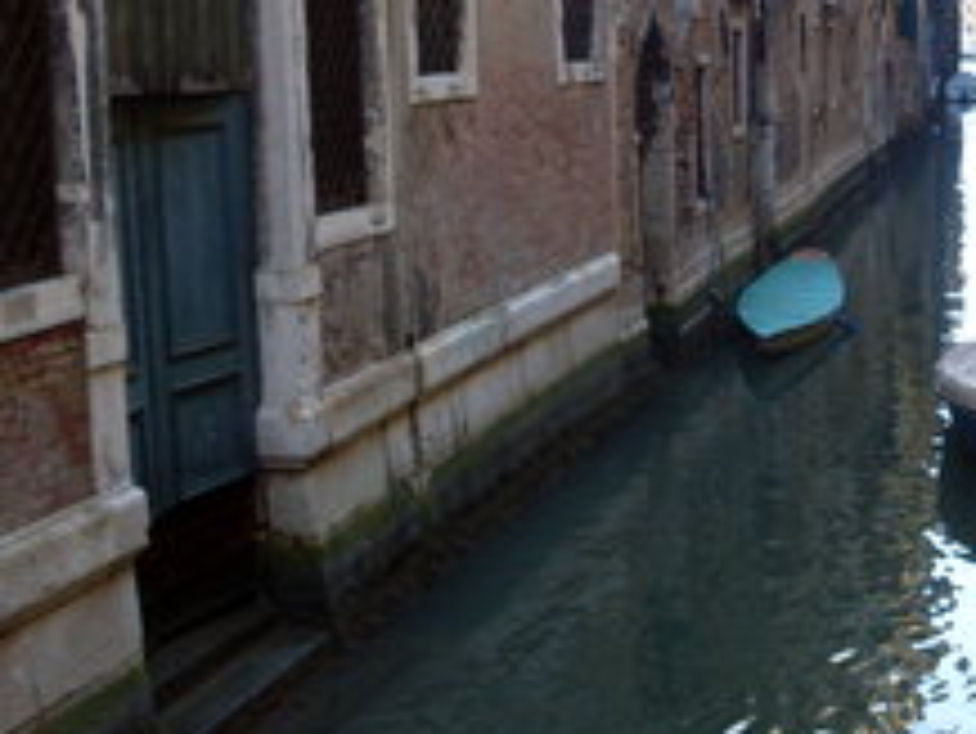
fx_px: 1975
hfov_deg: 27.0
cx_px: 828
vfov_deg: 20.7
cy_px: 99
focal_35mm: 70
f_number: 2.8
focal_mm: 6.3
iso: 80
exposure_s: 1/90
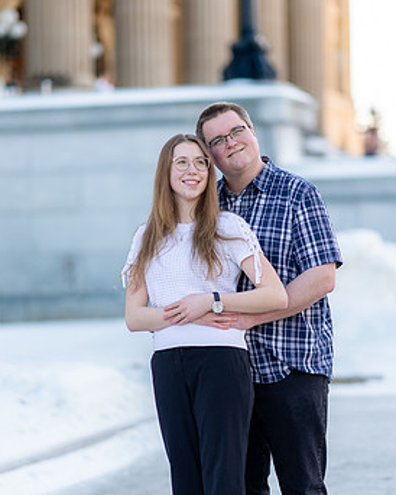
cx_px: 212
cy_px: 249
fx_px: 1537
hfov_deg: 14.7
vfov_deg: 18.3
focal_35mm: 105
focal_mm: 85
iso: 100
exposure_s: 1/1600
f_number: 1.4
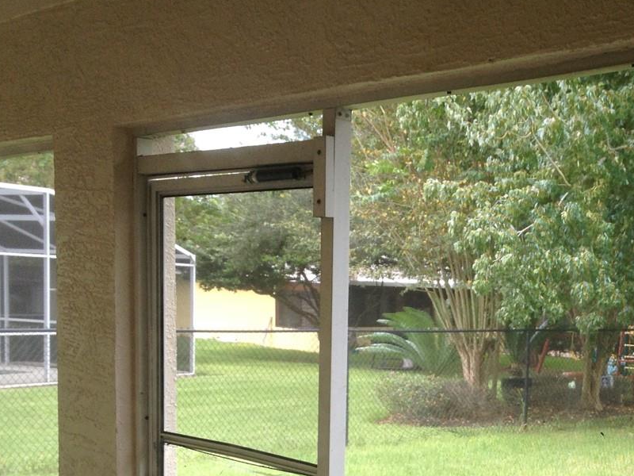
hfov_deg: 27.5
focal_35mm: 70
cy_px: 445
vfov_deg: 20.5
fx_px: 1282
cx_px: 463
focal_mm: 4.28
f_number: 2.4
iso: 50
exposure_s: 1/129
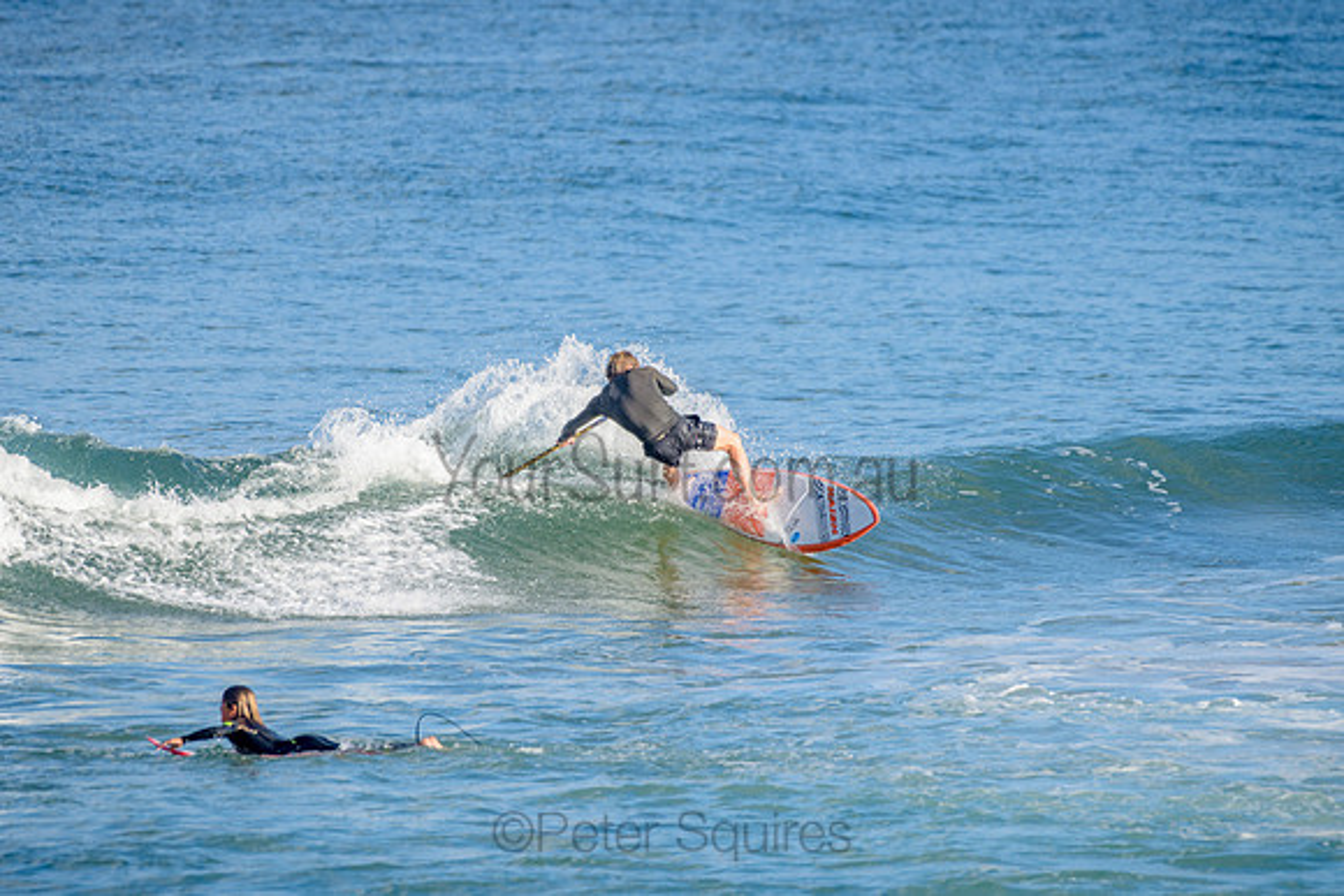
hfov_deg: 3.4
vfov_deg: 2.2
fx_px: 22854
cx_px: 672
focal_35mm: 612
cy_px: 448
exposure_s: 1/1250
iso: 200
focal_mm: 500
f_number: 5.6
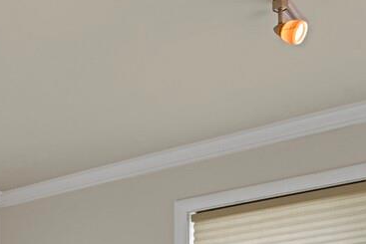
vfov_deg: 15.9
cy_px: 427
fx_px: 753
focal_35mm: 74
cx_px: -142
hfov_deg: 23.3
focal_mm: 17
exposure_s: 1.6
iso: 250
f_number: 8
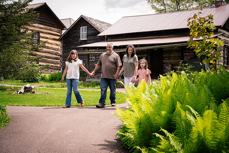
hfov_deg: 38.9
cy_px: 76
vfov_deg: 26.5
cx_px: 114
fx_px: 324
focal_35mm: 51
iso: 125
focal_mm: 51
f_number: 5
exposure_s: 1/250
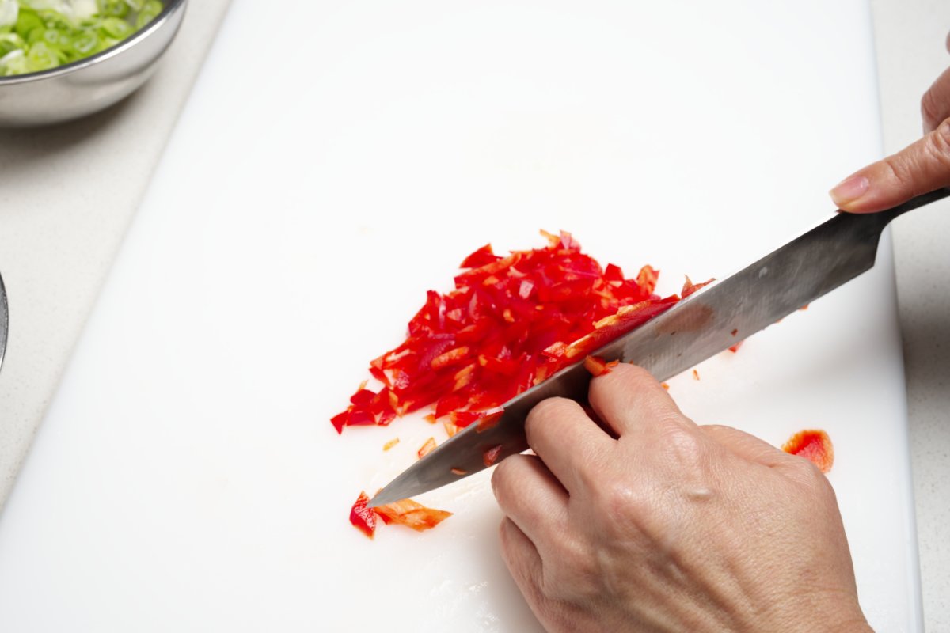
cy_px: 316
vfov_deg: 33.4
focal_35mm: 40
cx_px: 475
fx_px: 1055
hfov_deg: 48.5
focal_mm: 40
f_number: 10
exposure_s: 1/100
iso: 100
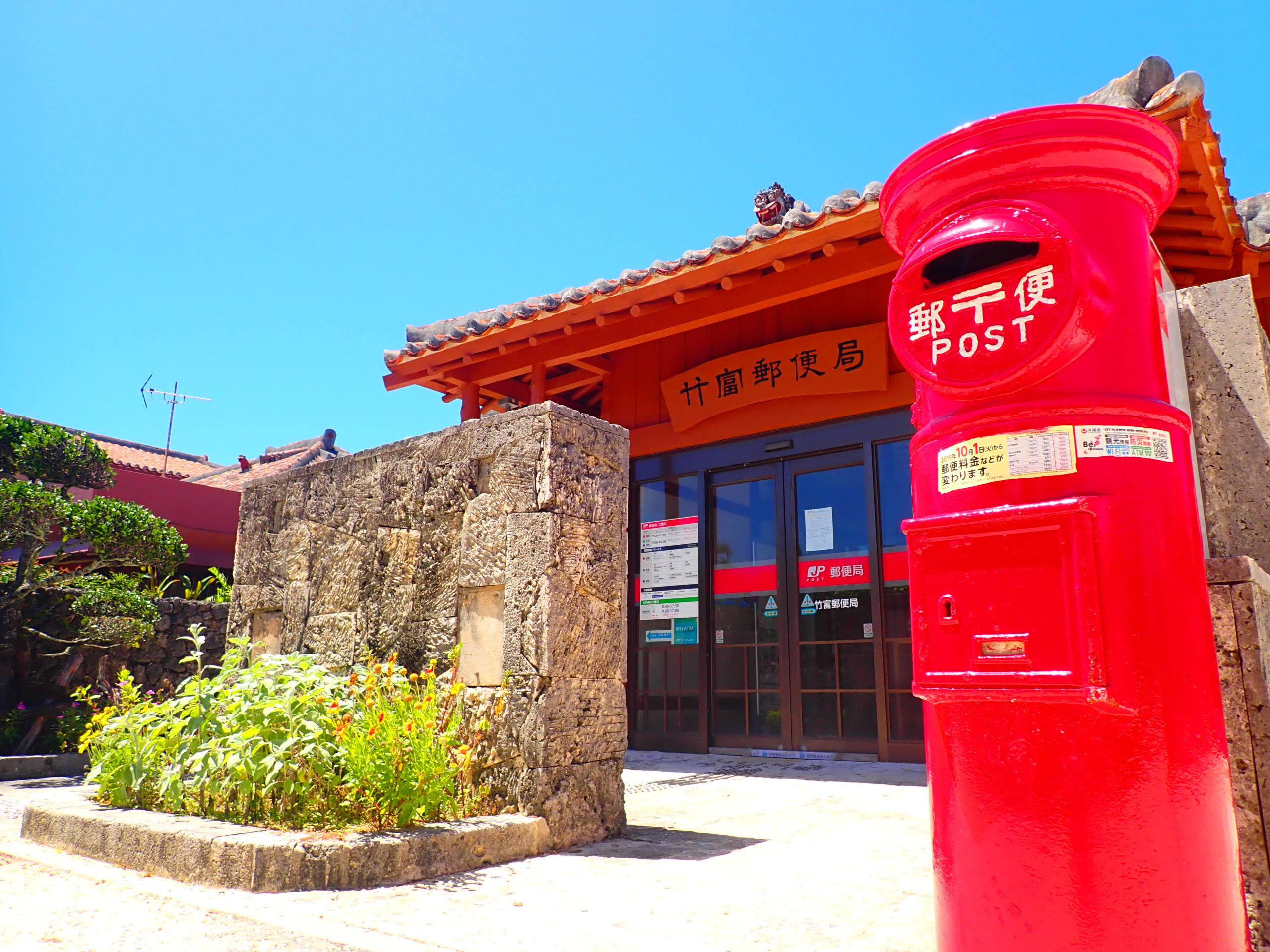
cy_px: 476
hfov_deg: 69.4
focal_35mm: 25
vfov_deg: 54.9
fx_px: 917
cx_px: 635
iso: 100
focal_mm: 4.5
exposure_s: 1/800
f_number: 2.8
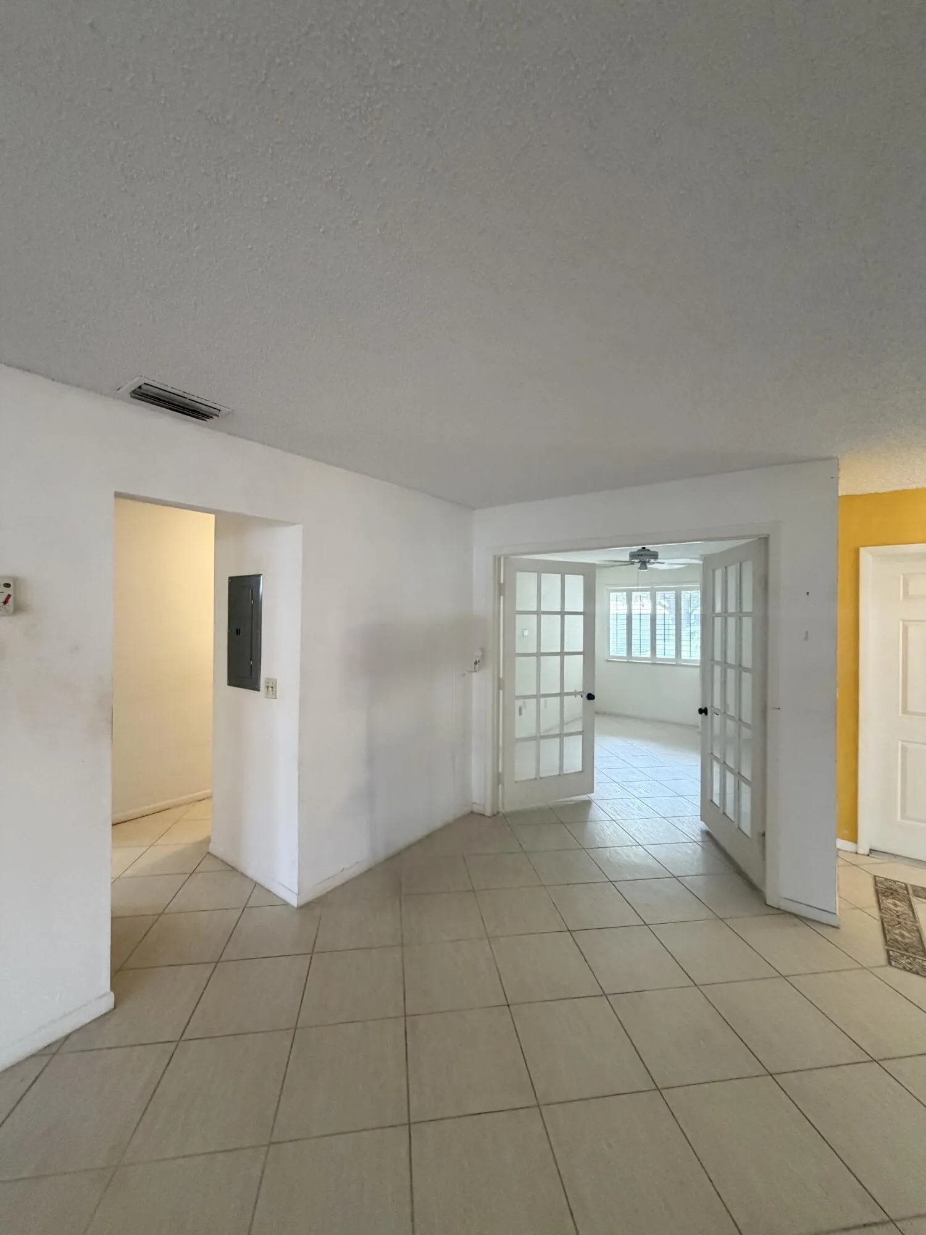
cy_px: 618
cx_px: 463
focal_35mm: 14
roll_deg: -1.5
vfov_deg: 102.1
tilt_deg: -0.2
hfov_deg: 85.7
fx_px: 499
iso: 250
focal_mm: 2.22
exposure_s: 1/60
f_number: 2.2
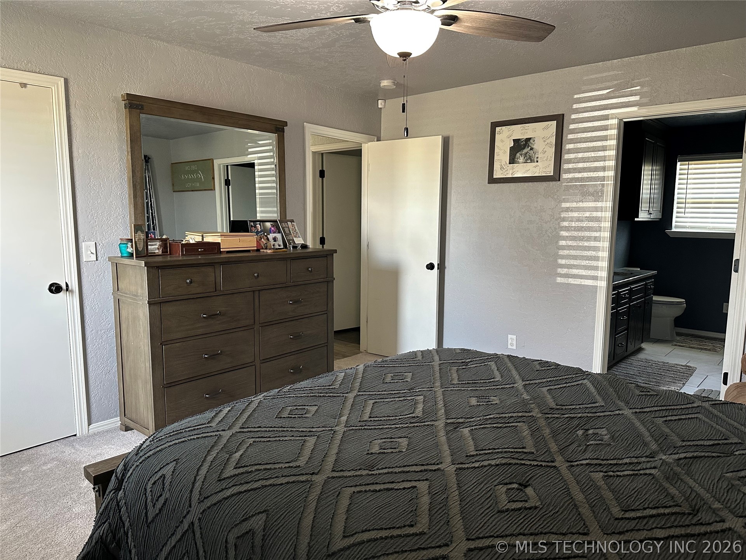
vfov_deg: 56.8
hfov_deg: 71.6
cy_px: 280
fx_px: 517
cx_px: 373
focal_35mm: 24
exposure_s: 1/60
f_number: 1.78
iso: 320
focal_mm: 6.86
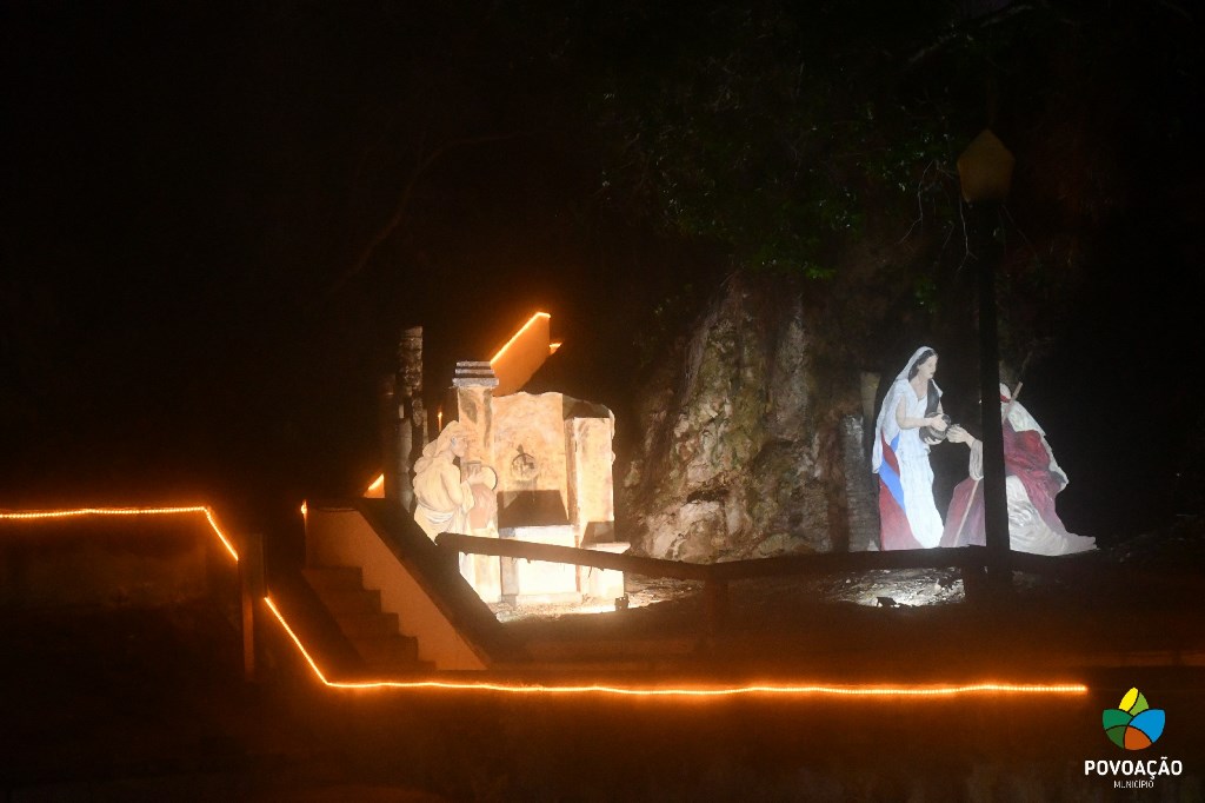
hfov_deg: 21.9
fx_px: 3112
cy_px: 402
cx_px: 602
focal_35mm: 93
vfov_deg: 14.7
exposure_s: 1/60
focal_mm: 62
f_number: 5.3
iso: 7200
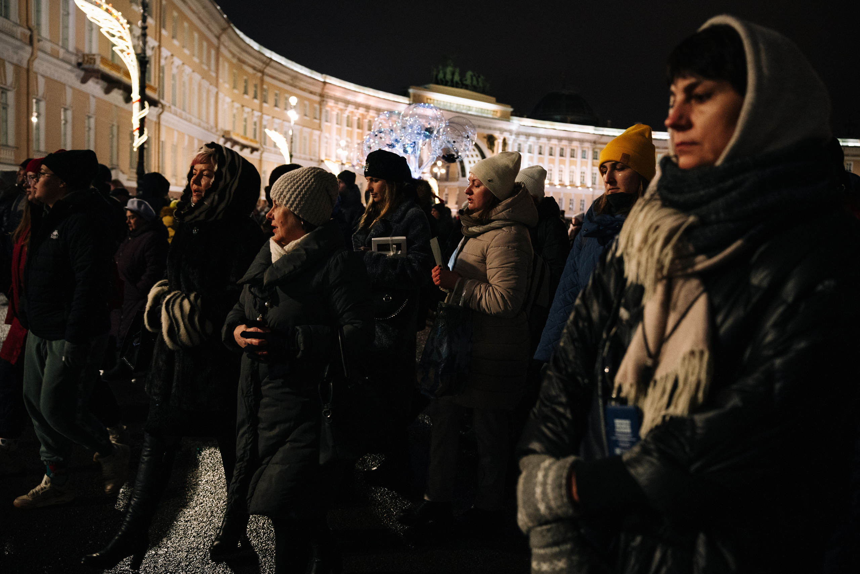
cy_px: 287
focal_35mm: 29
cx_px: 430
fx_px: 691
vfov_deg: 45.1
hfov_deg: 63.8
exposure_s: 1/250
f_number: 2.8
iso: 2000
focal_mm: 28
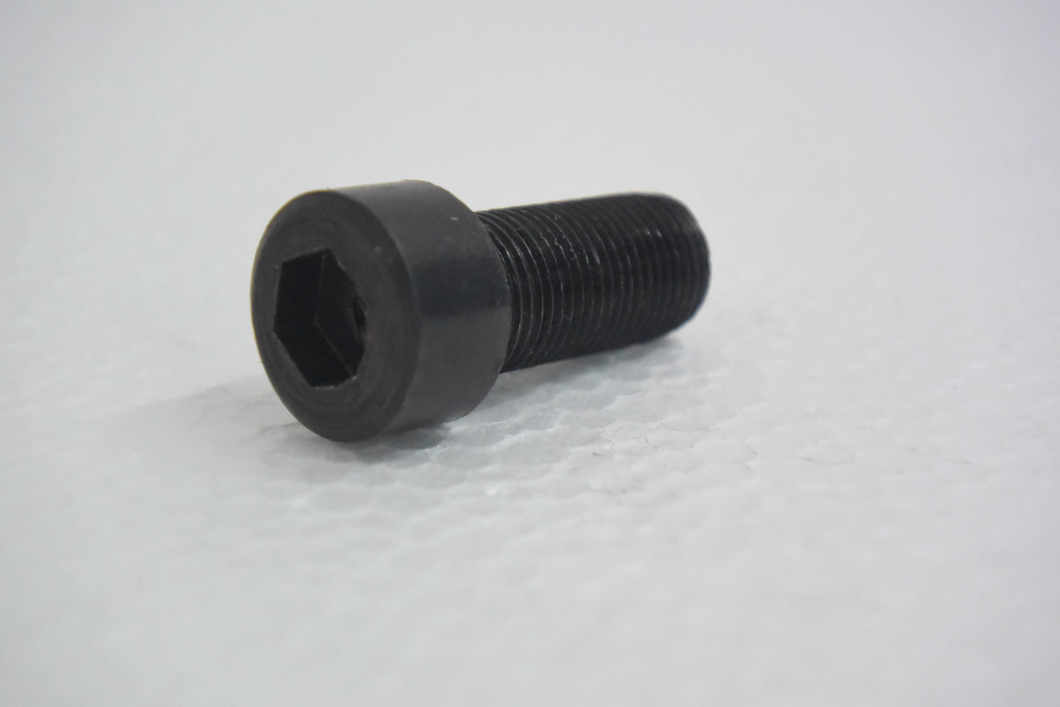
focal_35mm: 73
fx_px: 2149
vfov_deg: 18.7
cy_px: 354
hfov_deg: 27.7
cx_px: 530
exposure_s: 1/60
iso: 3200
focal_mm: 27.2
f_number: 5.3
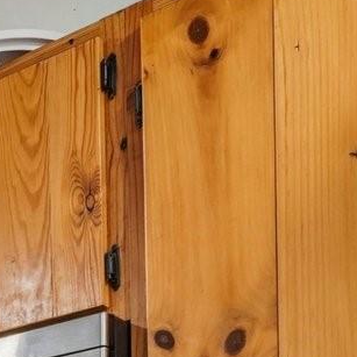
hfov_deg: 15.3
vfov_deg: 16.4
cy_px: 683
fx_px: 992
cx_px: -405
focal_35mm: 85
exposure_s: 1/10
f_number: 8
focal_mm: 10
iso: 400
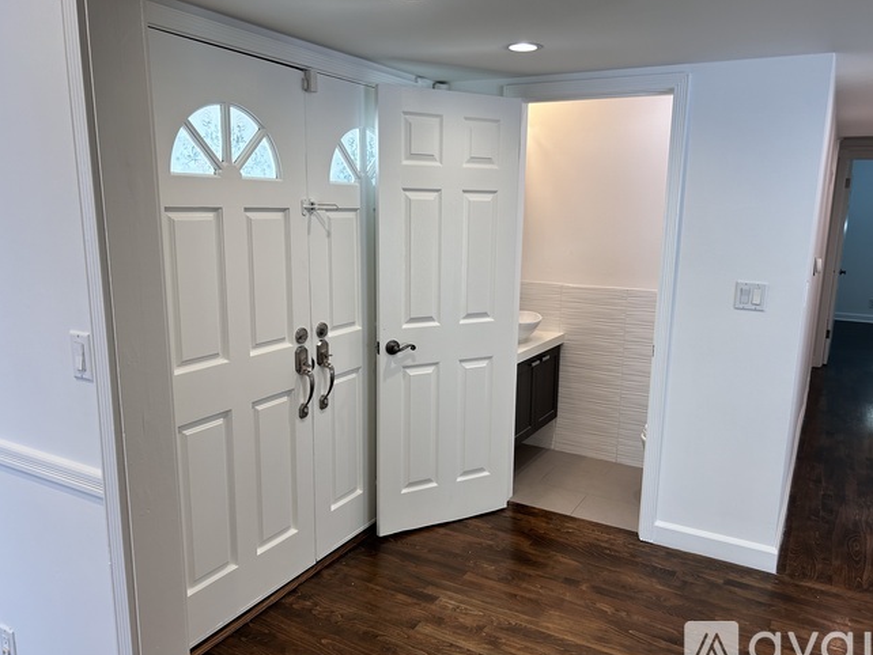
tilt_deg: -12.5
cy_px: 336
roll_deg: -0.7
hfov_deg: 65.3
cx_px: 451
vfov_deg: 51.4
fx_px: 681
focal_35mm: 27
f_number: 1.5
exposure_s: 1/120
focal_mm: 5.7
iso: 50
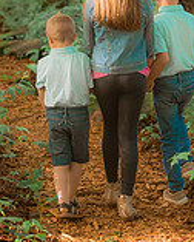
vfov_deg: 10.2
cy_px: 23
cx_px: 120
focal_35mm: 188
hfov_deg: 8.2
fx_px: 1347
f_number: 3.5
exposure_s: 1/160
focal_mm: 70
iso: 640
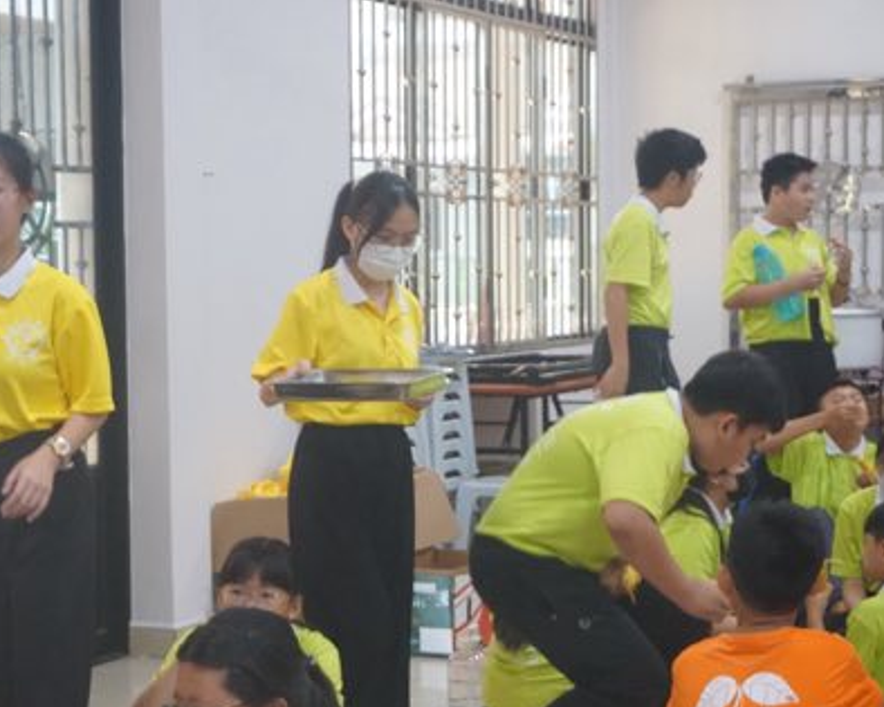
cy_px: 357
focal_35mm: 81
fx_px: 2107
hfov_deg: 23.7
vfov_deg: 19.0
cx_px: 359
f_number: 5.6
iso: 3200
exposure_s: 1/80
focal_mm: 47
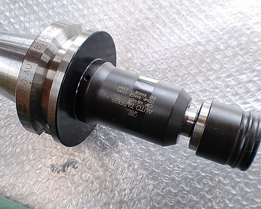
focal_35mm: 37
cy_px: 106
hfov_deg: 49.1
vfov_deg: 40.1
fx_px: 286
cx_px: 136
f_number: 3.1
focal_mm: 6.3
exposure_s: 1/60
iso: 64
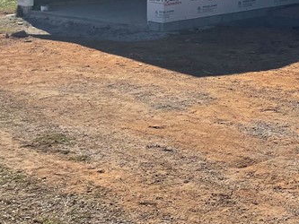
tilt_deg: +2.7
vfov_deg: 16.9
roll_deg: +1.0
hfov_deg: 22.3
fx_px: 691
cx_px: 368
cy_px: -103
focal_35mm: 80
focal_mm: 5.1
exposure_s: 1/6993
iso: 32
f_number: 1.6
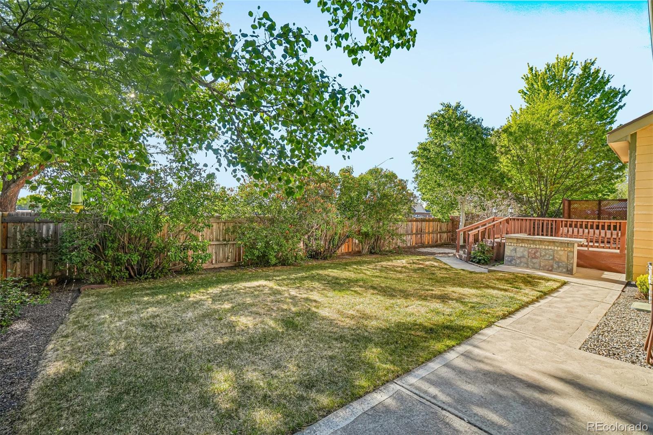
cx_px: 326
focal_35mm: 15
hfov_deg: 100.4
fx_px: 272
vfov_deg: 77.3
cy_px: 218
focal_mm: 10
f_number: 8
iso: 400
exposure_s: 1/320
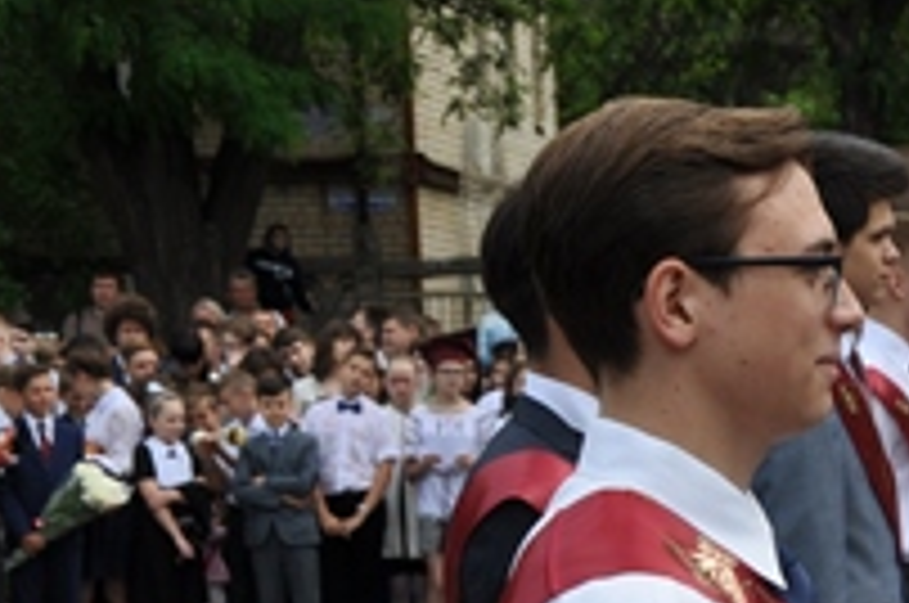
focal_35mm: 200
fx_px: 5054
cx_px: 1210
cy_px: 641
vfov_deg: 6.8
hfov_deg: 10.1
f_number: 11
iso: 200
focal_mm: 45
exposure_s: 1/125
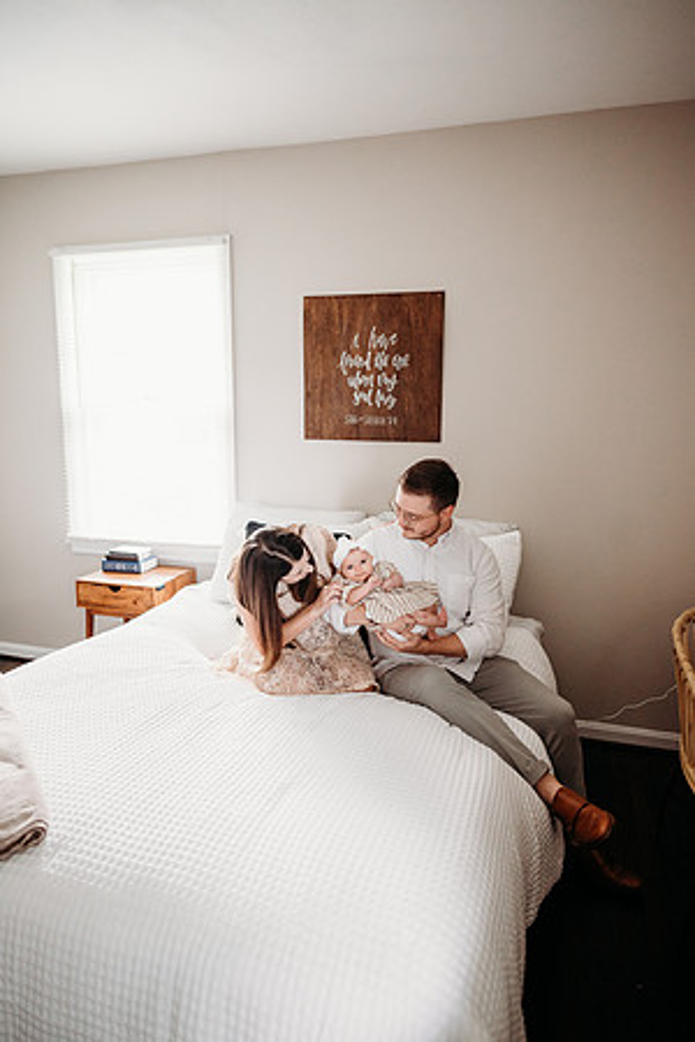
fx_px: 695
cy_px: 521
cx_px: 348
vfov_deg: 73.7
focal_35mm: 24
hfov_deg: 53.1
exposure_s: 1/200
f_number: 2.5
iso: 1250
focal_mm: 24
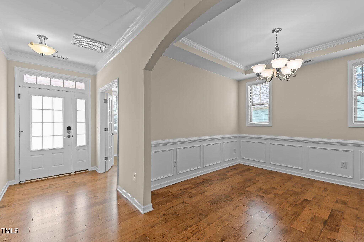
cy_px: 121
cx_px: 182
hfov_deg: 100.4
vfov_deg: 77.2
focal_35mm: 15
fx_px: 152
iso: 400
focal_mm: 15
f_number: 6.3
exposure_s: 1/10
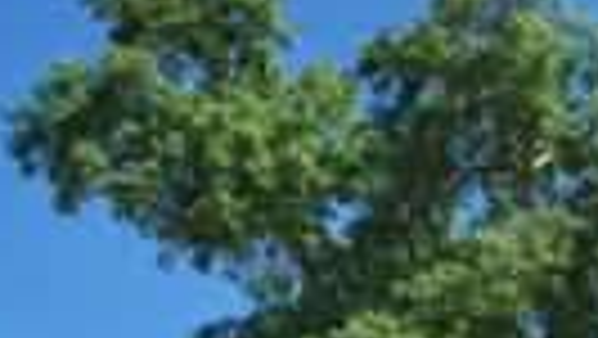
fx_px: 1618
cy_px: 674
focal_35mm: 102
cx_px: 445
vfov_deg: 10.9
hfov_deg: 20.8
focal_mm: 18
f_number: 8
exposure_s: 1/250
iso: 100
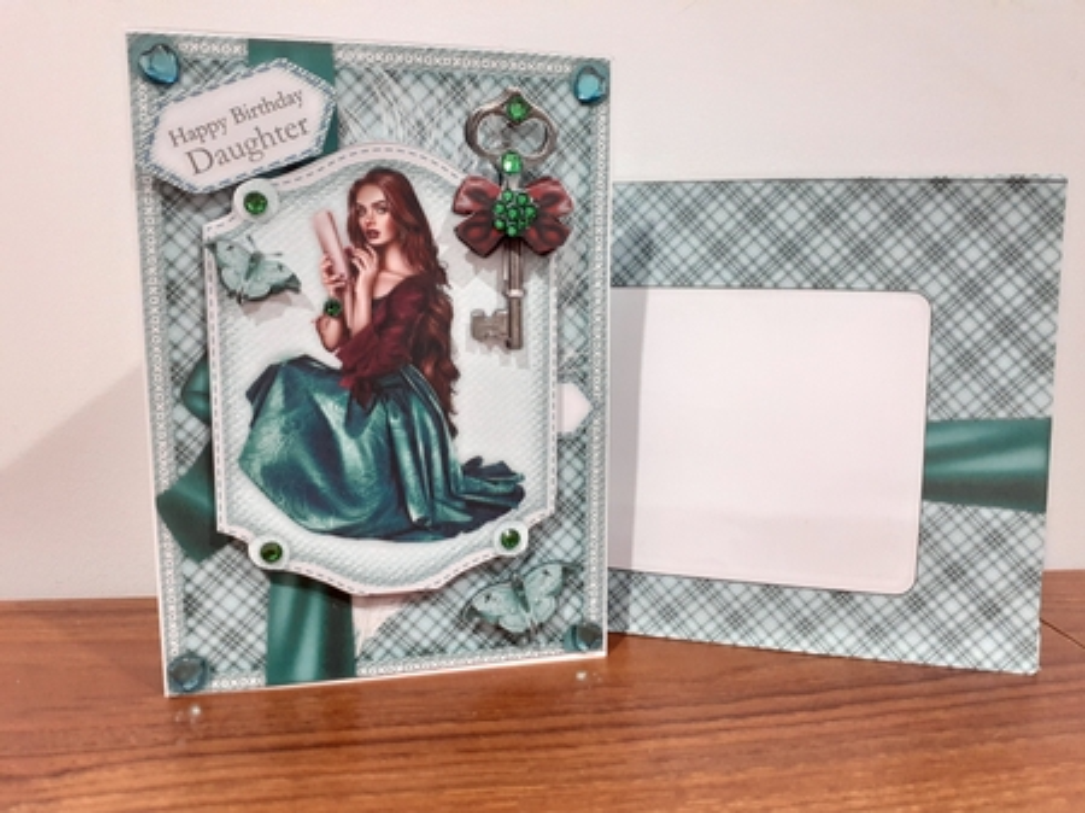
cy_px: 406
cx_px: 542
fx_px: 846
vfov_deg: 51.3
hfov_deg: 65.4
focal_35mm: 27
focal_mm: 3.6
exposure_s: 1/25
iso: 320
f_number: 1.9
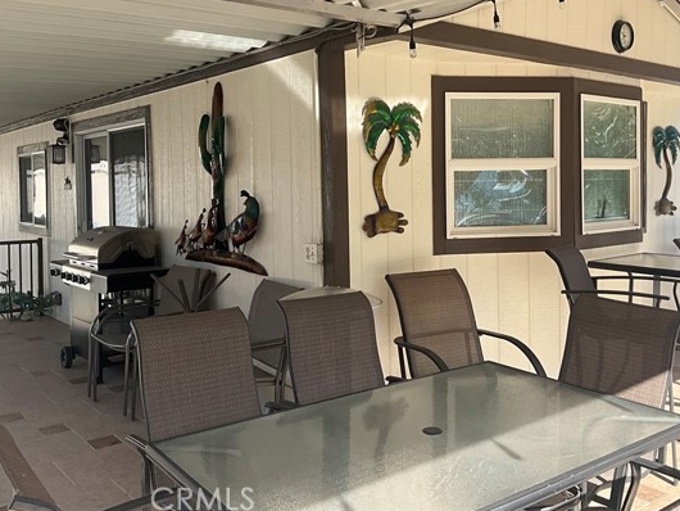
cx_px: 334
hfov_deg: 52.6
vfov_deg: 40.6
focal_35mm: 35
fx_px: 688
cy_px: 209
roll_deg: +0.5
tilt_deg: -2.3
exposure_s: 1/391
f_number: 1.8
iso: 25
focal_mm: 3
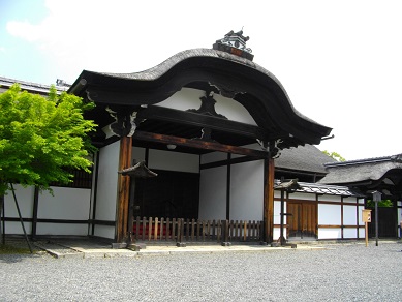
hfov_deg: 56.8
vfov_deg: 44.2
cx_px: 201
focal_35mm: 32
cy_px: 151
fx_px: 372
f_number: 5.5
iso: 100
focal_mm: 5.7
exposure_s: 1/160
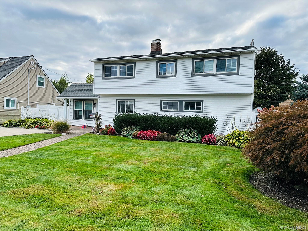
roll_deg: -2.3
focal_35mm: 24
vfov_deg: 56.8
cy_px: 116
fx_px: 214
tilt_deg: -0.6
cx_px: 154
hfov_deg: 71.6
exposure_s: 1/1083
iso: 80
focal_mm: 6.86
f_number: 1.78
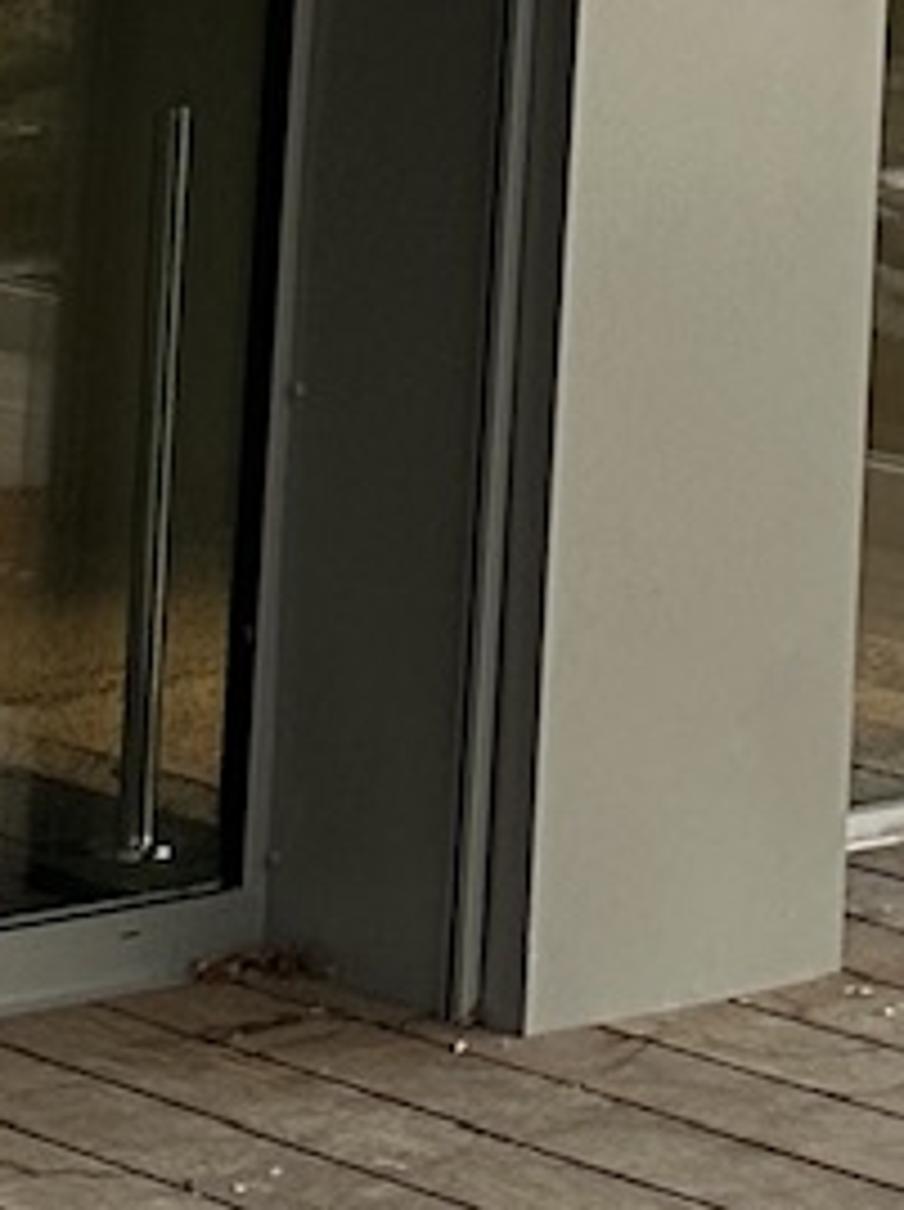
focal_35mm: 183
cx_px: 2096
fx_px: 6387
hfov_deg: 7.6
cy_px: -1709
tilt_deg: +9.6
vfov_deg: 9.6
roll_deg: -1.4
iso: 80
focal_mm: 6.86
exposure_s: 1/745
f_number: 1.78
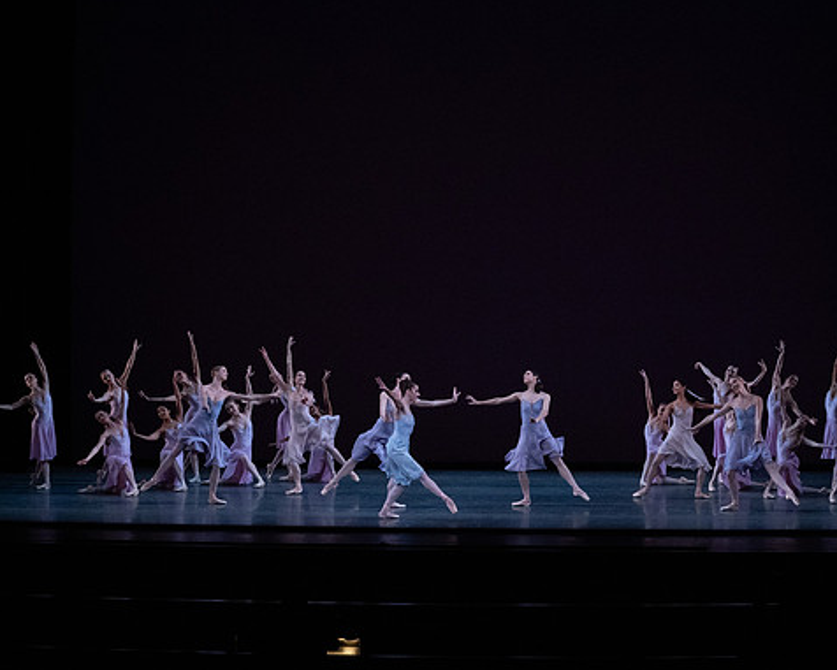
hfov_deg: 23.8
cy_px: 333
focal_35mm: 80
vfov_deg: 19.2
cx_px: 494
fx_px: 1982
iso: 12800
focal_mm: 70
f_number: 13
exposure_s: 1/400
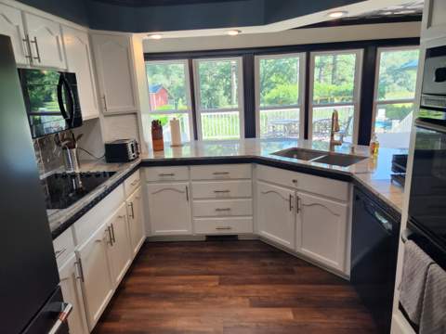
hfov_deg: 73.9
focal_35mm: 23
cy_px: 167
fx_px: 296
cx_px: 223
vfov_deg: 58.9
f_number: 1.8
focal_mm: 5.4
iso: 160
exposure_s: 1/120
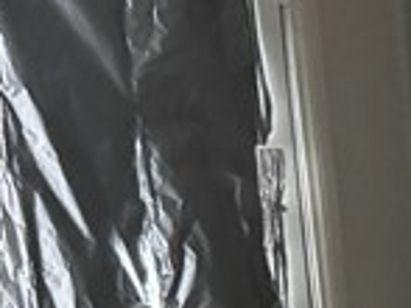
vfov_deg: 8.7
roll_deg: +1.3
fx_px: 1981
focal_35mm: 167
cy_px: 440
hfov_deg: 8.9
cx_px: 1353
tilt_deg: -8.1
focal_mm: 6.76
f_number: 1.78
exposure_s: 1/30
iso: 1250
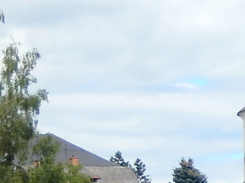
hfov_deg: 6.2
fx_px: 2257
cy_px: 150
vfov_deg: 4.7
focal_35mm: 319
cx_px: 325
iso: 125
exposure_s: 1/1000
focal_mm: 13.1
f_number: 4.9
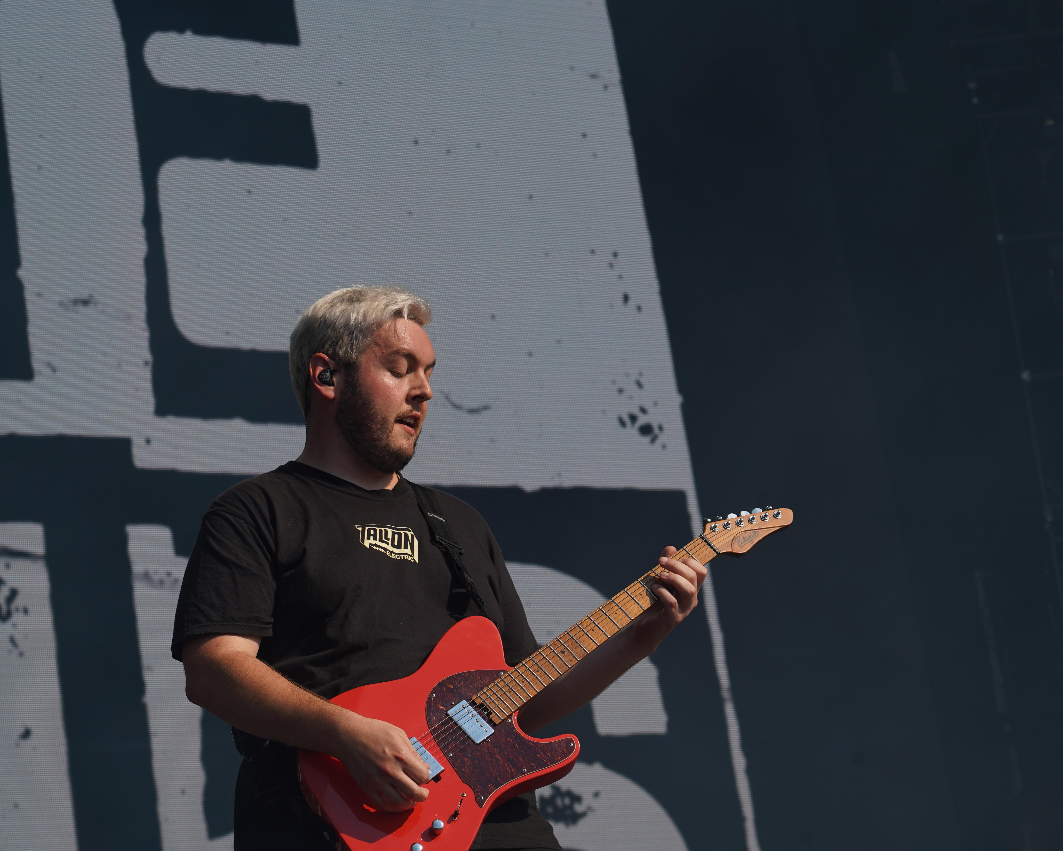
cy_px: 417
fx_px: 3838
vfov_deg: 12.6
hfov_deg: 15.8
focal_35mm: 122
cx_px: 567
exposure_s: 1/500
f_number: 8
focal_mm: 105
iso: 100
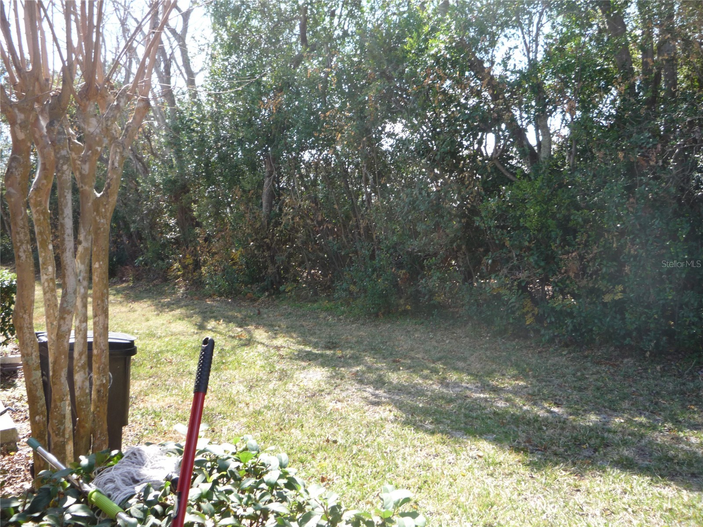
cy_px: 264
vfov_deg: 46.8
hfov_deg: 60.0
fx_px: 609
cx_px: 352
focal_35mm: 30
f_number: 4
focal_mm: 5.2
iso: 100
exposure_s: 1/100
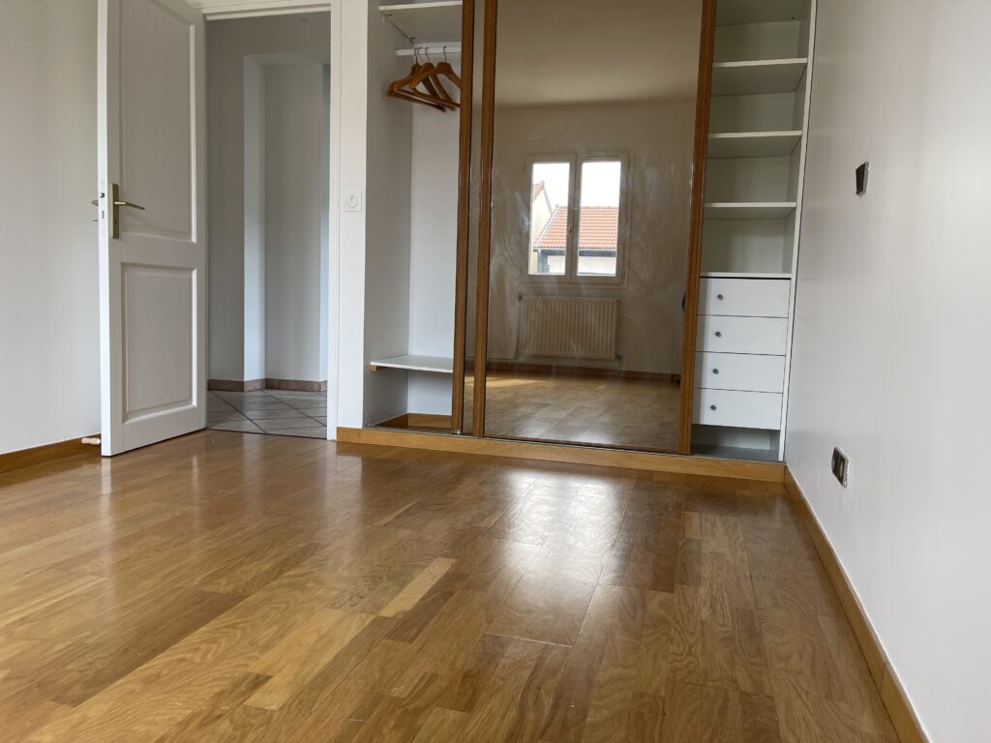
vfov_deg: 54.9
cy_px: 372
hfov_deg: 69.4
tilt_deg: -6.8
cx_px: 496
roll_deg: -2.3
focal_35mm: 25
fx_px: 716
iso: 64
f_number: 1.6
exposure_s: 1/121
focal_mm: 5.1
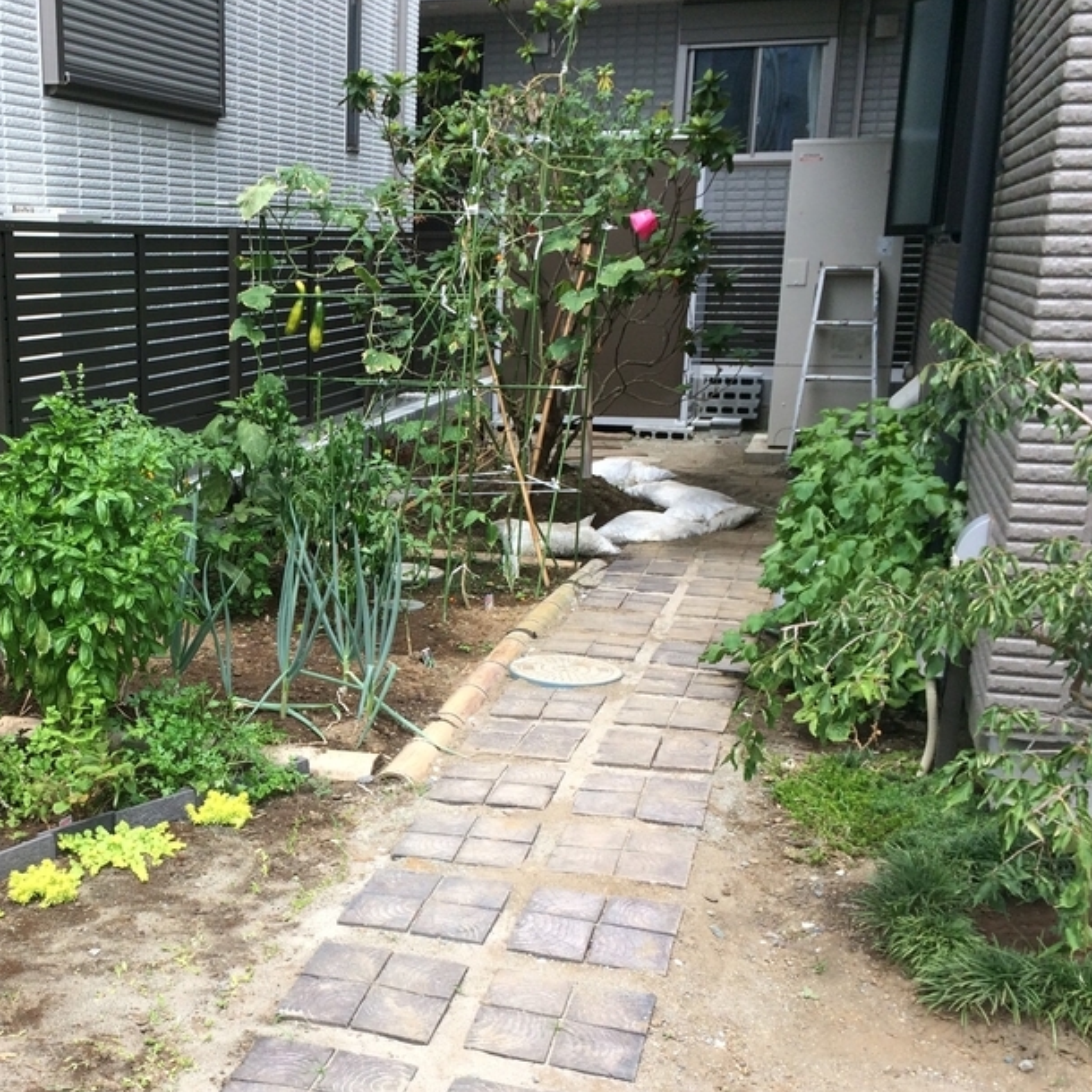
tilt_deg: -14.4
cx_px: 261
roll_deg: +0.4
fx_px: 1535
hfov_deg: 38.1
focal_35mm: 43
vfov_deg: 38.9
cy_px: 678
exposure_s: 1/672
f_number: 2.2
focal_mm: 4.15
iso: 32
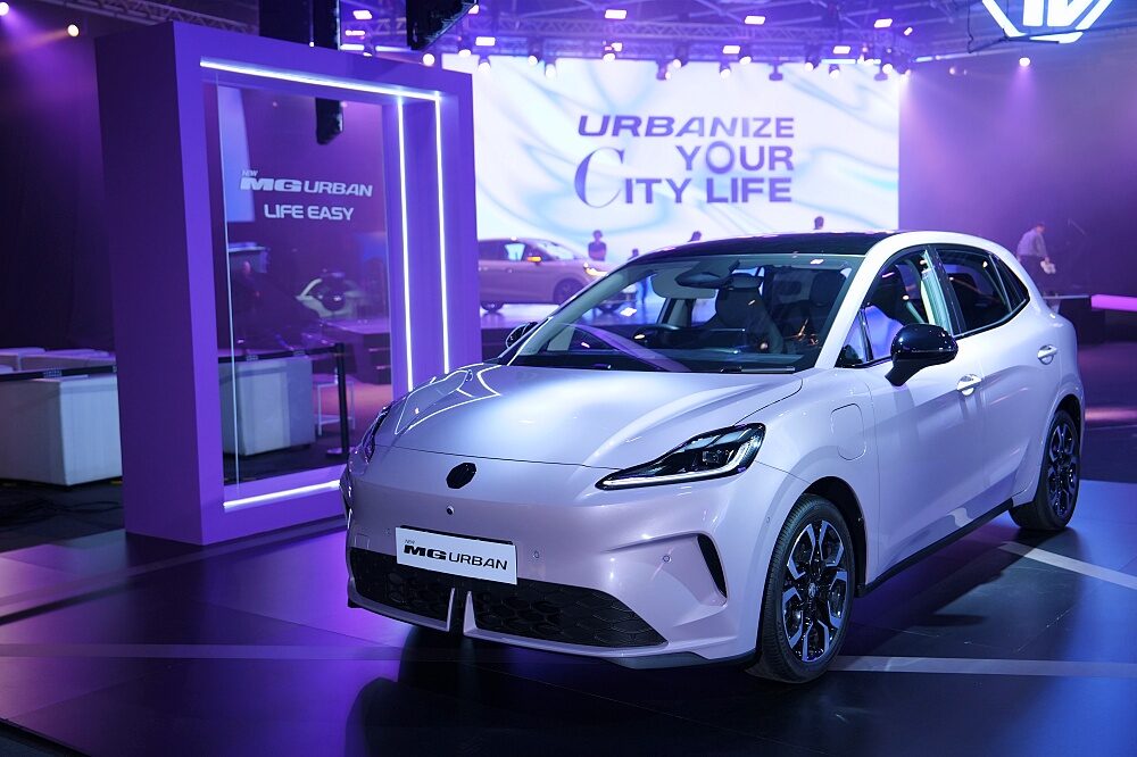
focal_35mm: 38
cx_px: 568
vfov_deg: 35.0
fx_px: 1200
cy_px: 378
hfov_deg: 50.7
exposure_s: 1/100
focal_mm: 38
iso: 640
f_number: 3.2
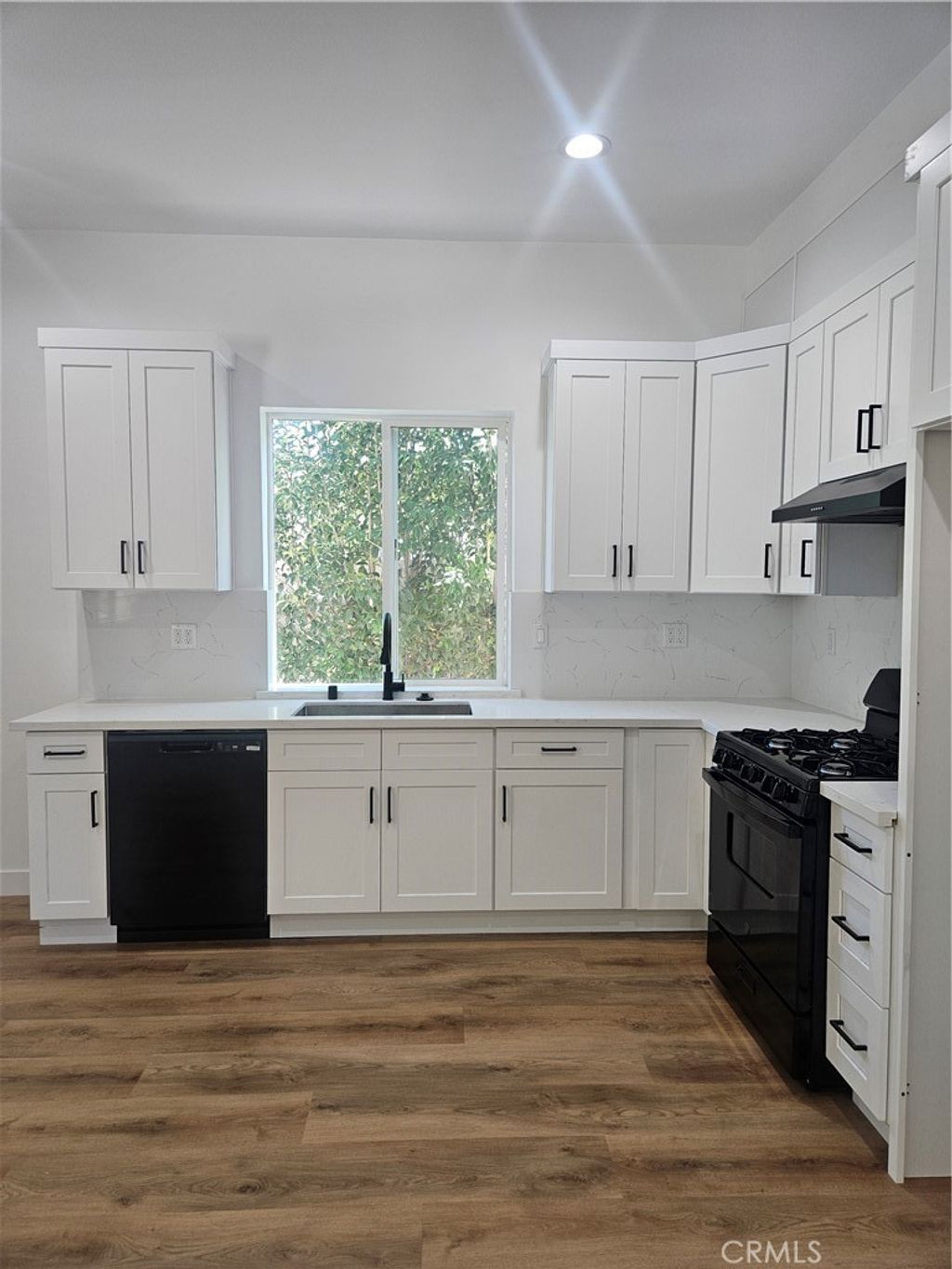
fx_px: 843
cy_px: 634
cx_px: 476
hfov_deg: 58.9
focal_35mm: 23
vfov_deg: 73.9
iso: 125
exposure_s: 1/120
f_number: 1.8
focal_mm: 5.4
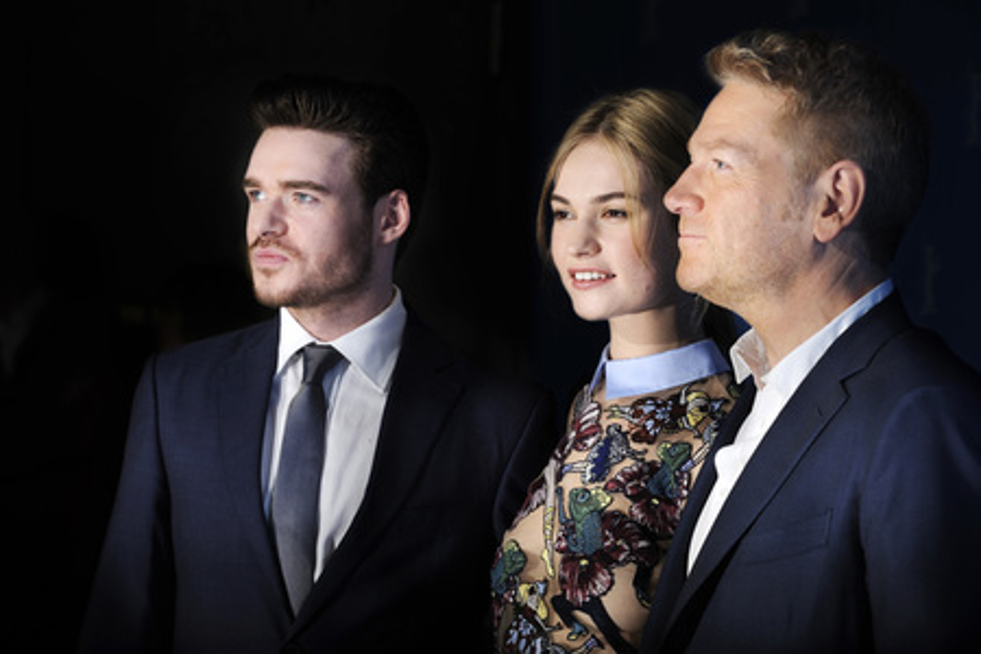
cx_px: 490
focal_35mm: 125
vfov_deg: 11.0
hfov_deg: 16.4
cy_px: 327
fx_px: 3406
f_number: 7.1
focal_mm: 125
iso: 200
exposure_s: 1/200
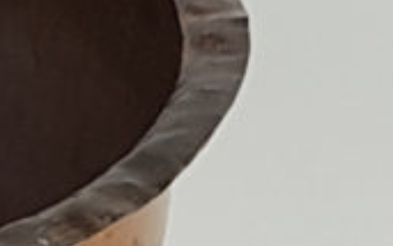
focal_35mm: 161
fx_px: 1725
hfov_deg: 11.0
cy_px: 416
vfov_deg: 7.9
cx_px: -552
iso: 80
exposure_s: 1/50
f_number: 1.7
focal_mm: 4.2
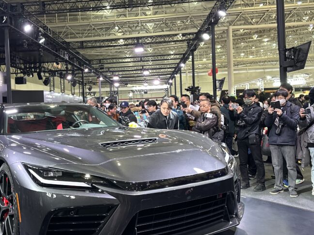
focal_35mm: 38
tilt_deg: +0.3
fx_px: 345
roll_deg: +1.6
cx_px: 108
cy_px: 108
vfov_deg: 37.7
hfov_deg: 48.3
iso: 400
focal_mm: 6.86
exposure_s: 1/60
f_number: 1.78
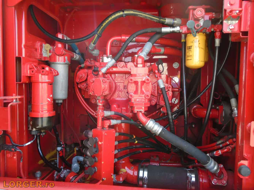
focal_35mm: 26
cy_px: 95
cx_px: 127
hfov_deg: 67.3
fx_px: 191
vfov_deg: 53.1
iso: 100
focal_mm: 4.6
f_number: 3.2
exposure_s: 1/60
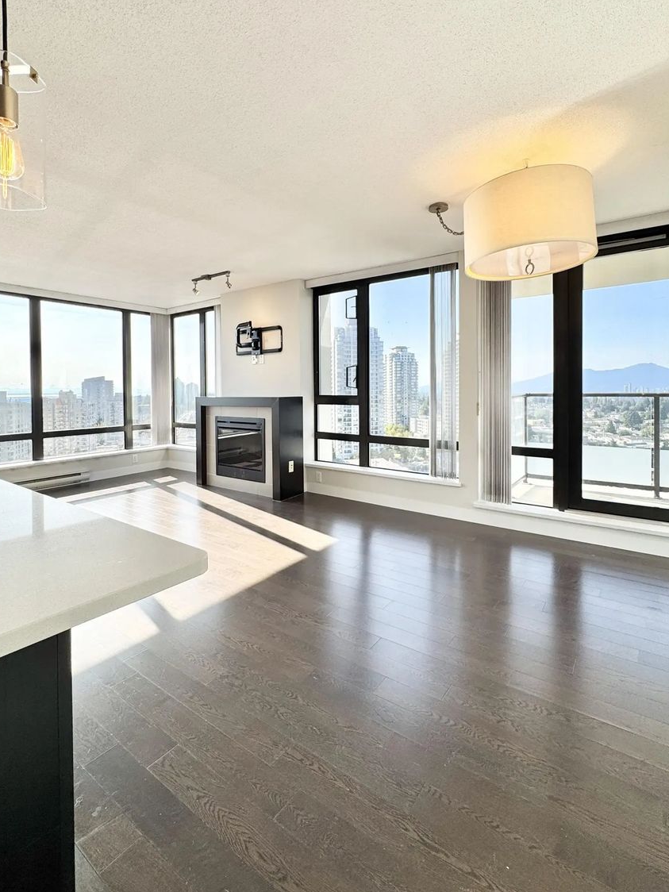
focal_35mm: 17
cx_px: 319
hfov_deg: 74.7
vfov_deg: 90.7
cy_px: 397
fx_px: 438
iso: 40
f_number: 2.2
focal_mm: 2.22
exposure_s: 1/381
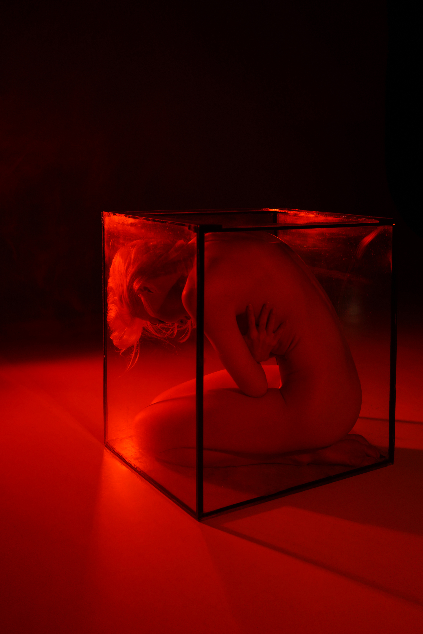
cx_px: 212
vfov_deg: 54.4
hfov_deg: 37.9
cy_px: 317
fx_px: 617
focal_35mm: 35
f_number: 3.2
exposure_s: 1/100
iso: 250
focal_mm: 35
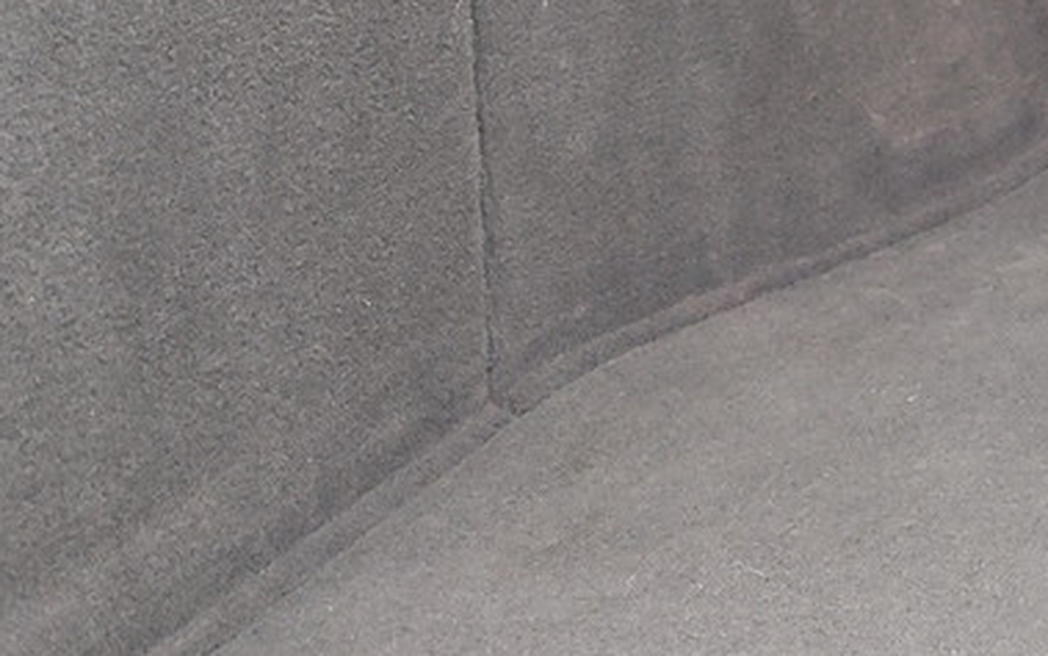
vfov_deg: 12.0
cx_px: 2165
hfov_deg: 15.6
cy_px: -401
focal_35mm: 103
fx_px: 2942
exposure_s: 1/100
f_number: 1.65
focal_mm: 6.19
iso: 160
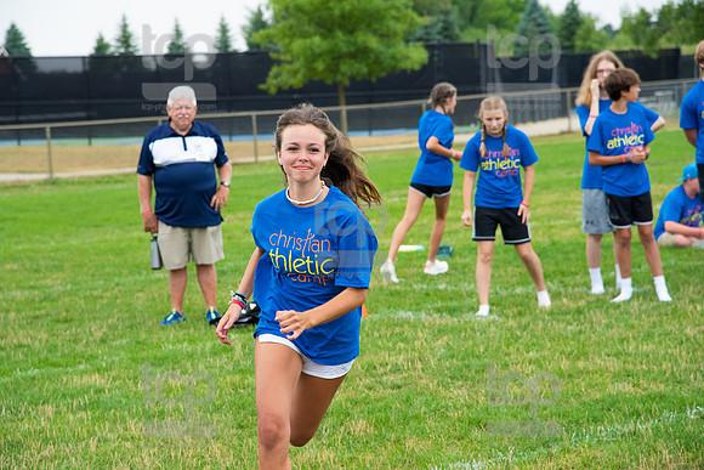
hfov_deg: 17.1
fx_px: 2347
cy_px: 235
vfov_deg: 11.4
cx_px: 352
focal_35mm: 120
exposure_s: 1/1600
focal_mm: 120
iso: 2000
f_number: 5.6
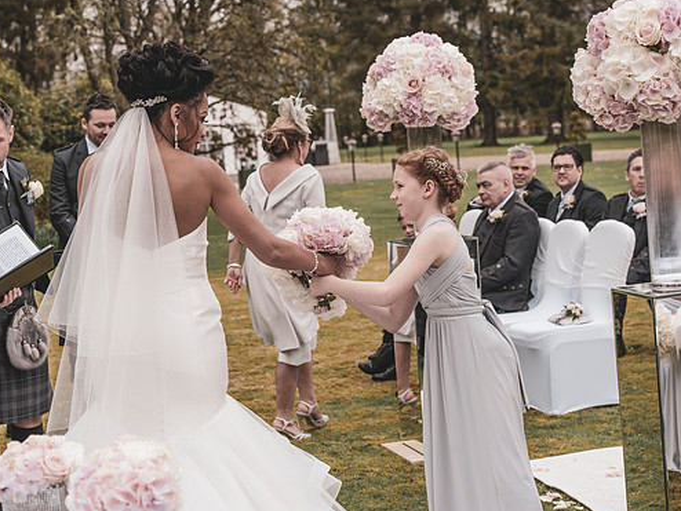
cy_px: 260
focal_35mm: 79
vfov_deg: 18.7
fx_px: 1555
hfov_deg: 24.7
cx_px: 321
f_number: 5.6
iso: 250
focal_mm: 70
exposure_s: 1/320
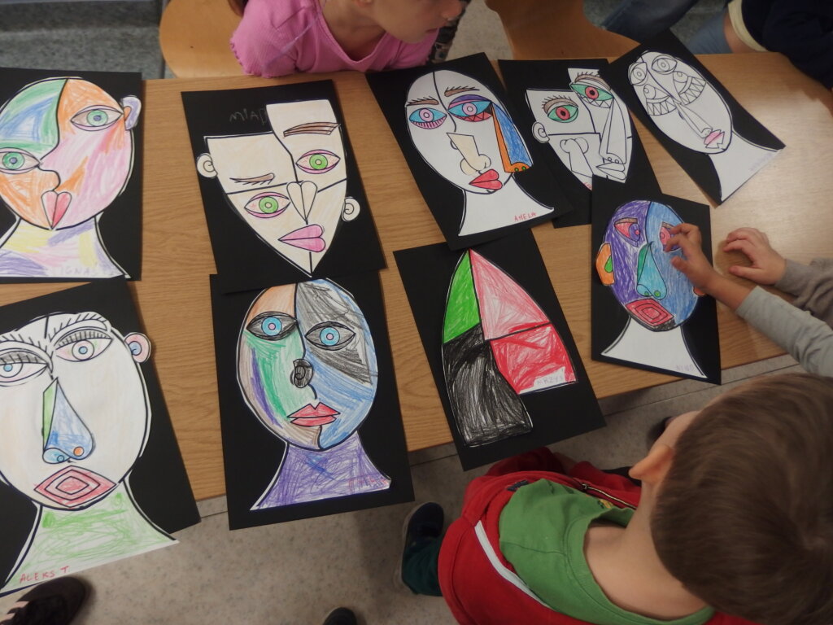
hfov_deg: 67.3
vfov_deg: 53.1
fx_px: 626
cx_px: 416
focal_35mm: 26
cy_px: 312
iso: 200
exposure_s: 1/60
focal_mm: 4.7
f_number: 1.8
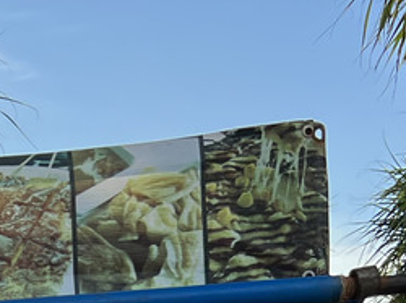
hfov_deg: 14.0
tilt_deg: -7.9
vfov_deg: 10.3
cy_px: 723
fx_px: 1465
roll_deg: +1.7
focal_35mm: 125
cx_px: -320
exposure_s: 1/1531
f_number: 1.5
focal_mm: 5.7
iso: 50
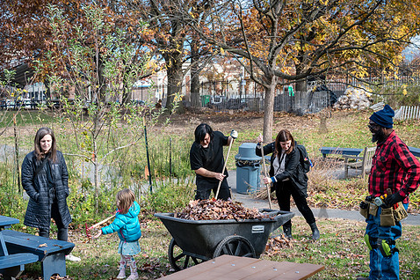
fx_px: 595
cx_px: 209
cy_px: 161
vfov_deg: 26.4
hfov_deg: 38.9
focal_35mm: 51
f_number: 5.6
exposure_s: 1/320
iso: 1000
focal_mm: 42
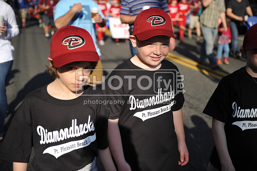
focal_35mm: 45
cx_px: 128
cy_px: 86
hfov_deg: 43.6
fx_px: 321
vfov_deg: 29.8
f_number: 2.8
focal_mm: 45
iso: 400
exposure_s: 1/6400
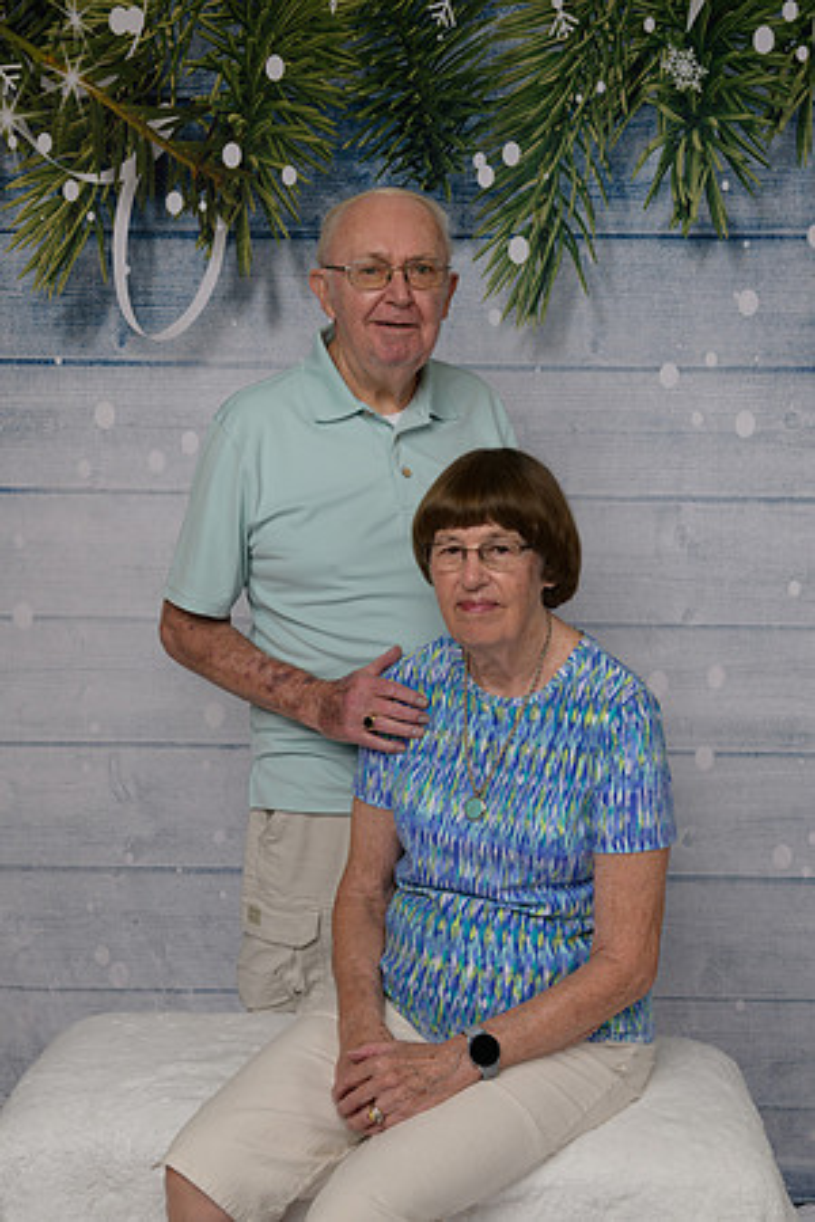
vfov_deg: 41.1
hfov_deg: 28.1
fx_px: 1630
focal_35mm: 48
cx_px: 408
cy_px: 611
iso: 400
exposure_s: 1/125
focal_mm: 48
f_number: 10
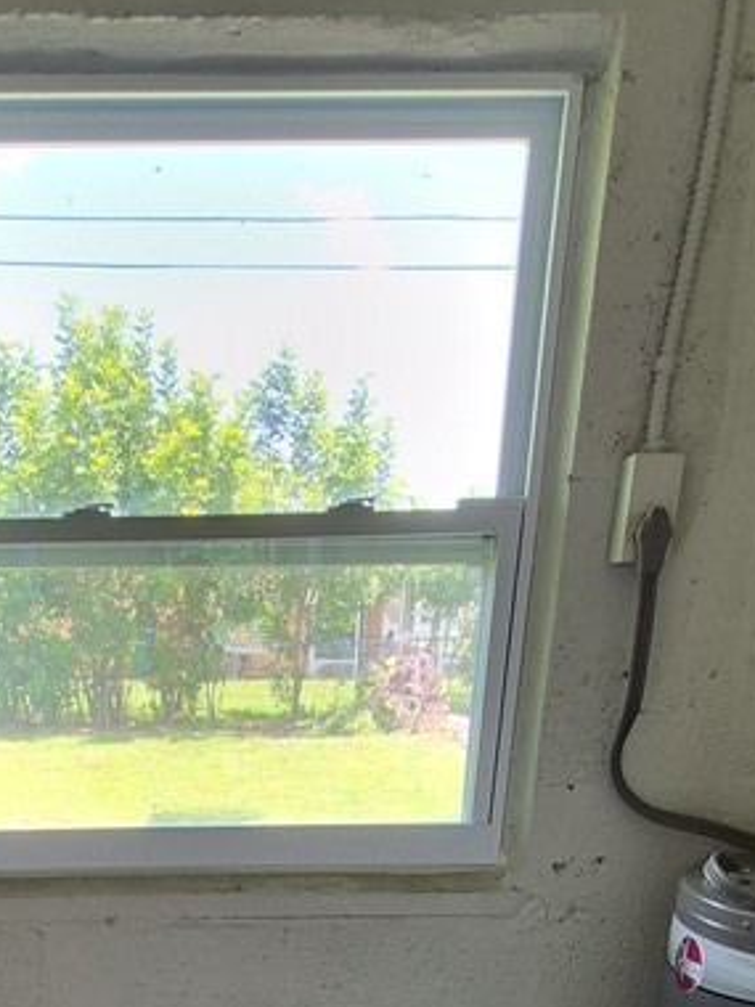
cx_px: 241
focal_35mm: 35
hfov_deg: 40.1
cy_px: 1195
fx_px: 1018
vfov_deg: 39.1
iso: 100
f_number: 2.2
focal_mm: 1.74
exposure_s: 1/60
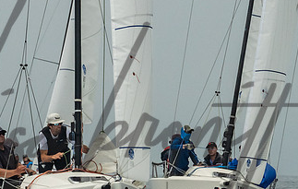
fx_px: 4209
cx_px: 76
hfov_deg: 4.1
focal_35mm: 516
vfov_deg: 2.6
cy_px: 72
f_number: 9
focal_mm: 130
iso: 800
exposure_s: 1/3200
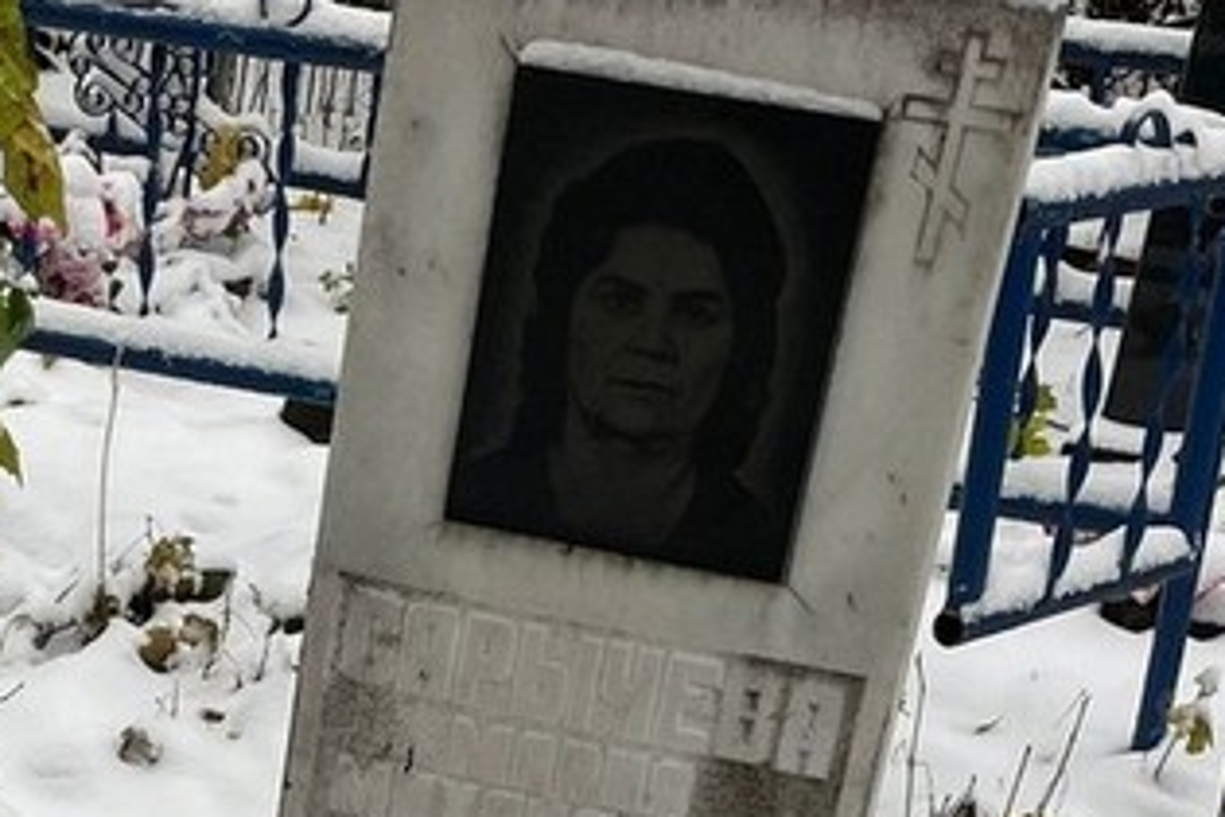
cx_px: 194
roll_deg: -6.6
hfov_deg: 22.7
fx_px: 2994
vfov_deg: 14.6
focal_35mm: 88
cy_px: 1179
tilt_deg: -20.1
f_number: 1.6
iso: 32
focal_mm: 4.2
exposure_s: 1/139
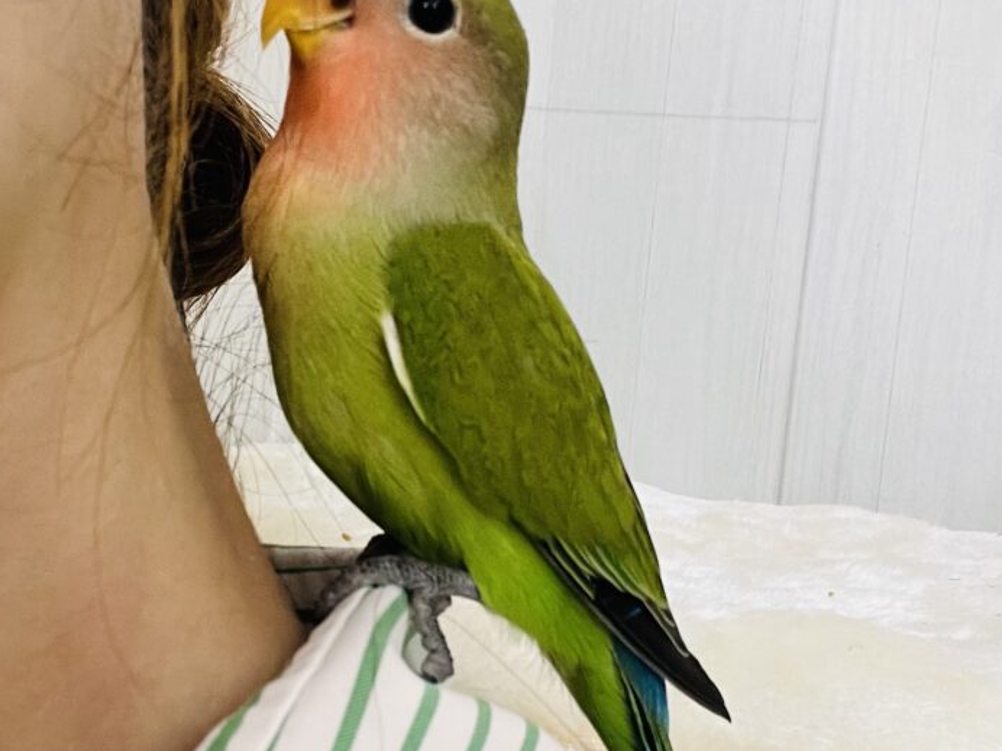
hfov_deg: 36.6
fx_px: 1505
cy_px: 417
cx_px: 369
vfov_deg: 28.0
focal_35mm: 52
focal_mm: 2.71
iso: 200
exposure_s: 1/50
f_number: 2.2
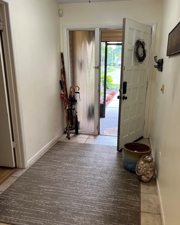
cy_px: 124
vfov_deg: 57.0
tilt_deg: -16.6
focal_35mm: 31
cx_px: 92
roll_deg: -0.1
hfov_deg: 47.1
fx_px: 206
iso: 64
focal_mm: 5.7
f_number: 1.5
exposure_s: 1/60
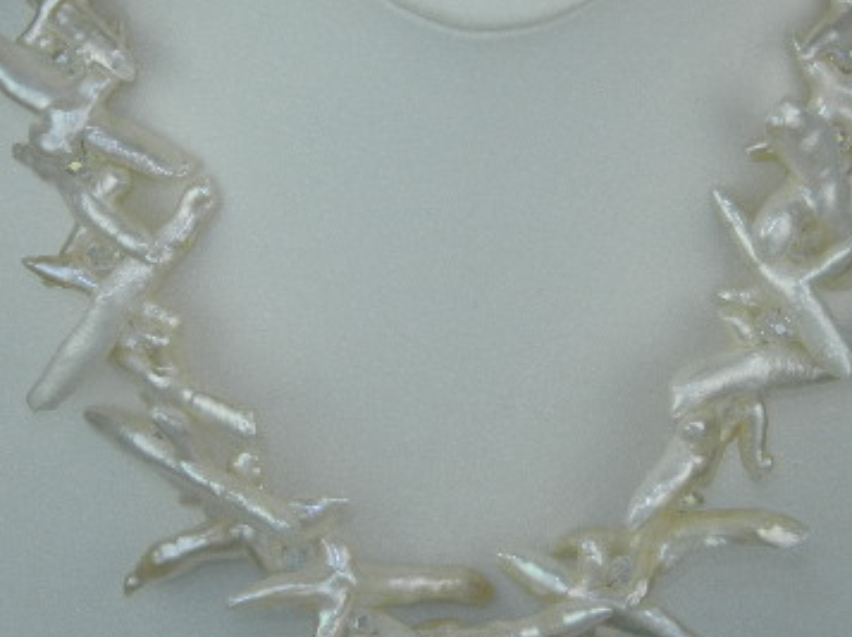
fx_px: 1721
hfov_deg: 27.8
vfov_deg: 20.9
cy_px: 212
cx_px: 477
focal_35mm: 70
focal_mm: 7.1
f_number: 3.7
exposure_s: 1/42.2
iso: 160
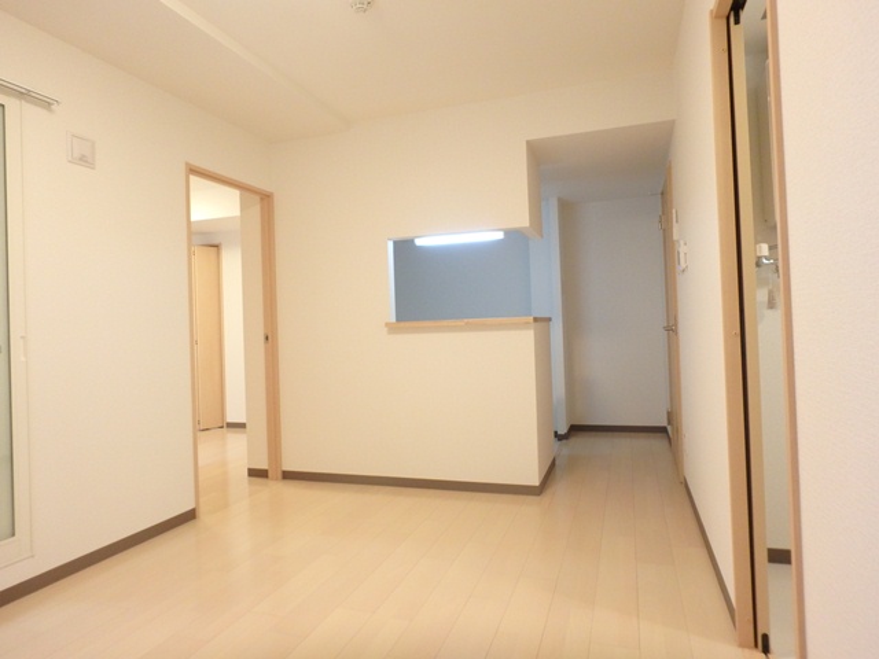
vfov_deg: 63.4
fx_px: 533
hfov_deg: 79.0
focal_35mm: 21
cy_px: 330
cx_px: 440
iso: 320
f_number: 3.5
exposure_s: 1/30
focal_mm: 3.7
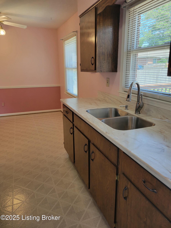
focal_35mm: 26
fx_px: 171
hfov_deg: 53.1
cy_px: 114
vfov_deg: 67.3
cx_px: 86
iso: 80
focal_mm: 5.4
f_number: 1.8
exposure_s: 1/120
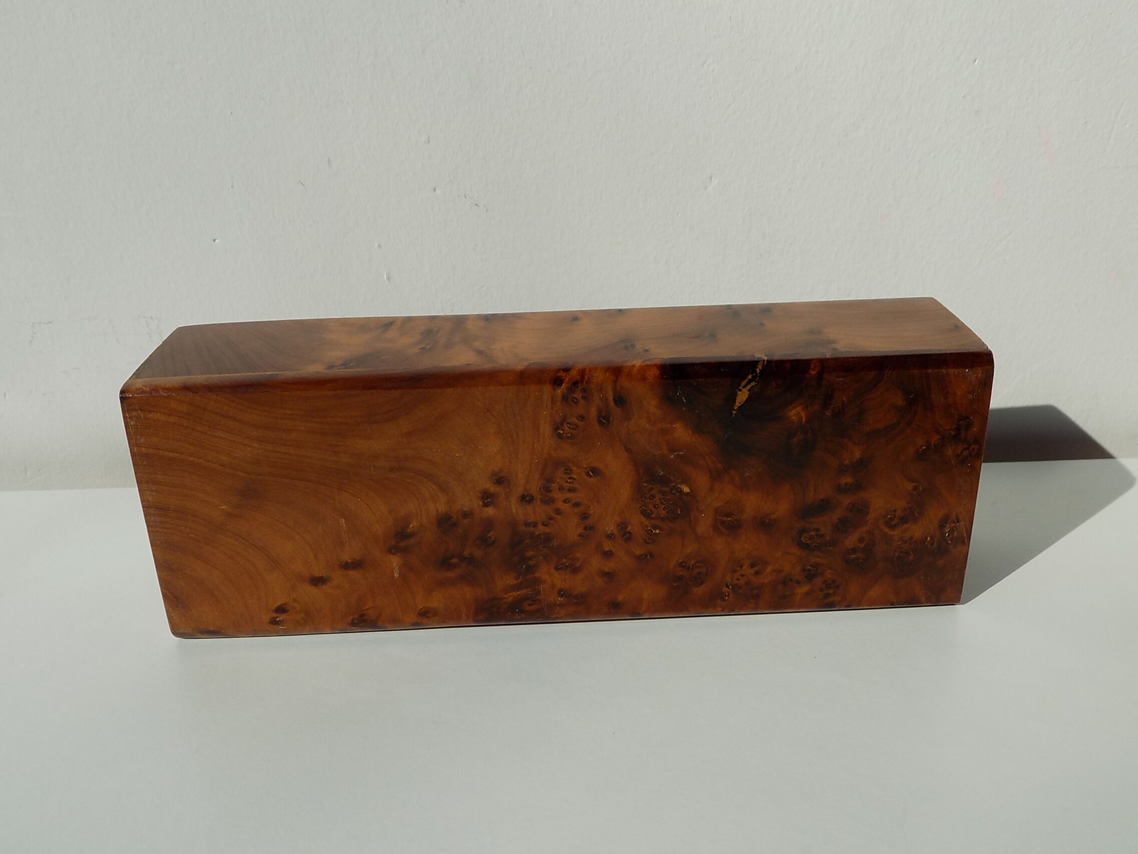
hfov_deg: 60.0
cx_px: 569
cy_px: 427
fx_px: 986
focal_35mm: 30
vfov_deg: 46.8
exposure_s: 1/400
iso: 80
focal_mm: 5.3
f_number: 3.3
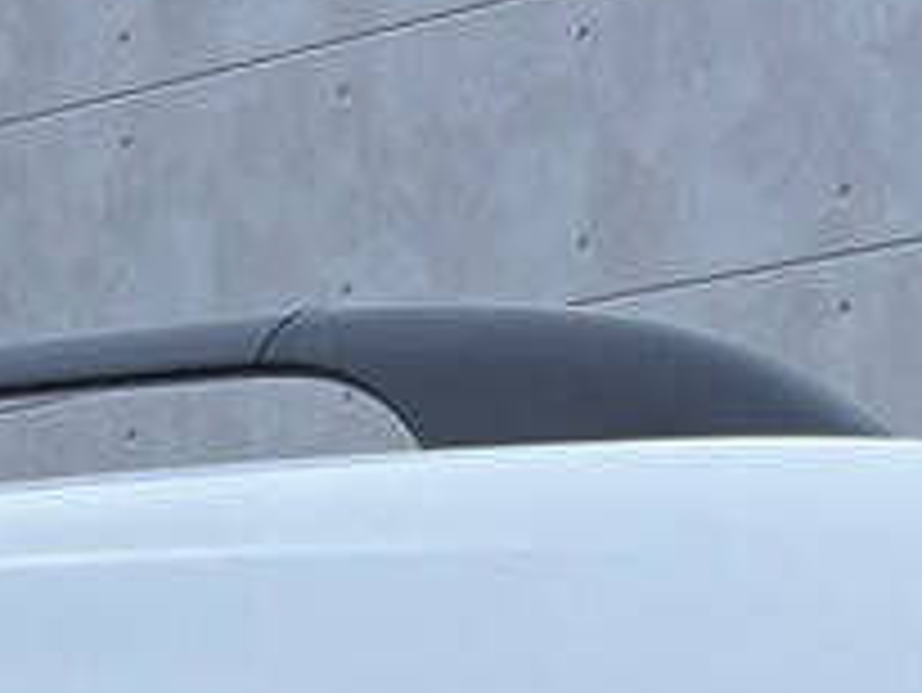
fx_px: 5410
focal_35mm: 203
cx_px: 567
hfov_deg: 9.7
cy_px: 2596
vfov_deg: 6.3
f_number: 1.6
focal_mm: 5.1
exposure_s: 1/122
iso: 64
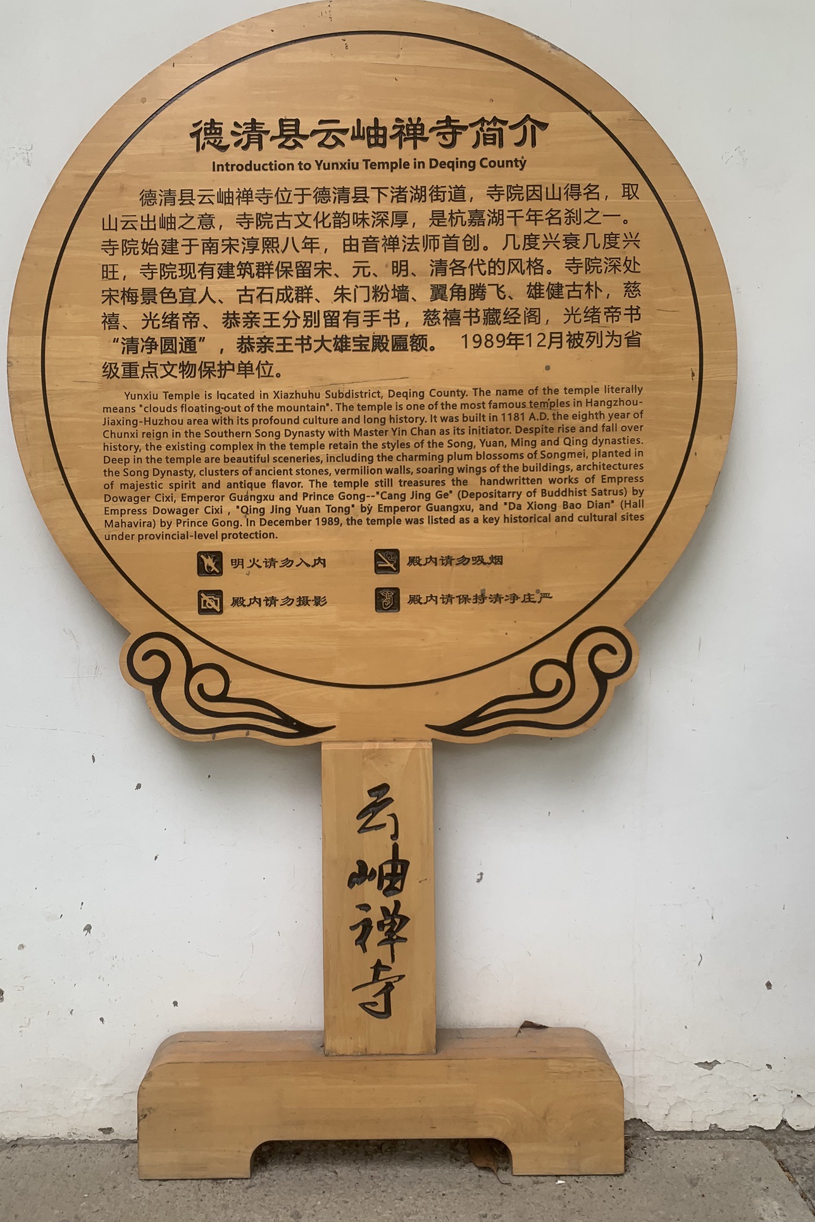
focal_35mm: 28
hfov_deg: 46.3
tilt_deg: +0.4
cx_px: 367
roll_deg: +0.8
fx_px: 951
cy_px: 594
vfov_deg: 65.5
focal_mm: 4.25
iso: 25
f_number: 1.8
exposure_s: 1/231
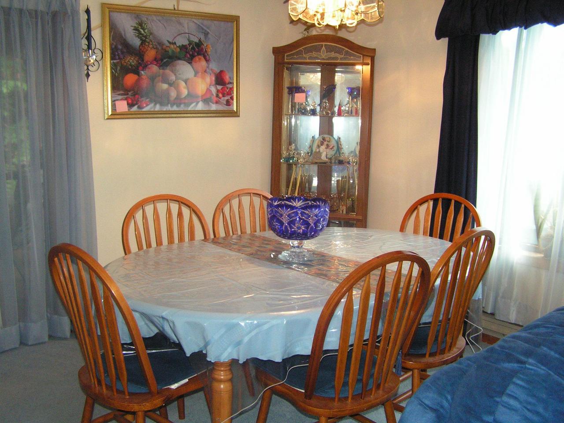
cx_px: 282
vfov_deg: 37.7
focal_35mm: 38
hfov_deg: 49.0
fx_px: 619
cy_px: 212
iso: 200
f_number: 2.8
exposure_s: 1/40
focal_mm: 6.3
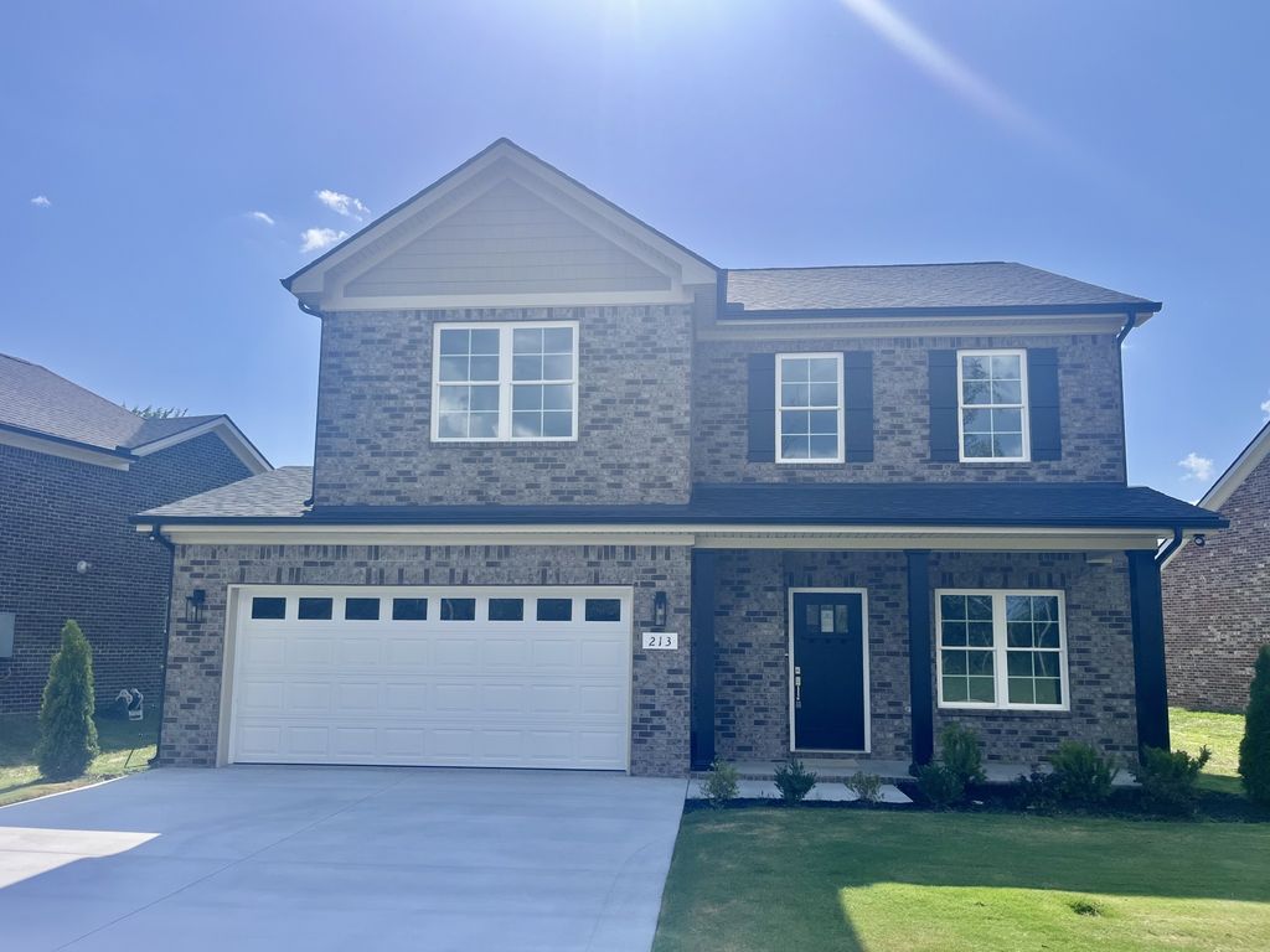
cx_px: 635
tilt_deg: +10.6
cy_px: 476
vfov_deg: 53.1
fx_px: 954
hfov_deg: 67.3
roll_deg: -0.9
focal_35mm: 26
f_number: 1.6
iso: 50
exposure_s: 1/6173
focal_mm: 5.1
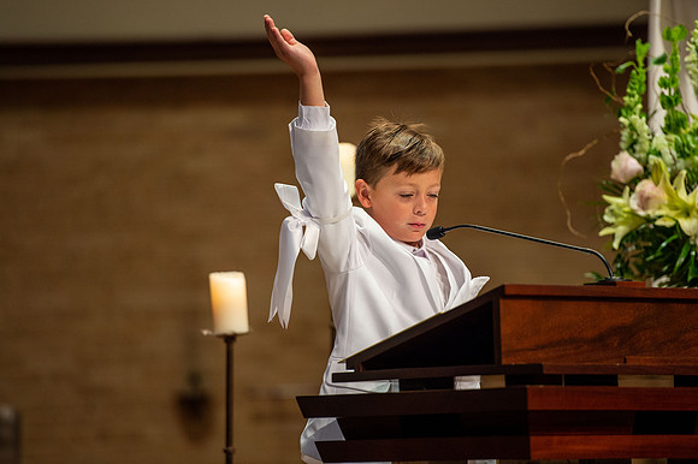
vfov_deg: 6.9
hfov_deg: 10.3
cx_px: 349
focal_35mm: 200
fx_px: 3875
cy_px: 232
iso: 1600
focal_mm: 200
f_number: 3.2
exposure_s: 1/125
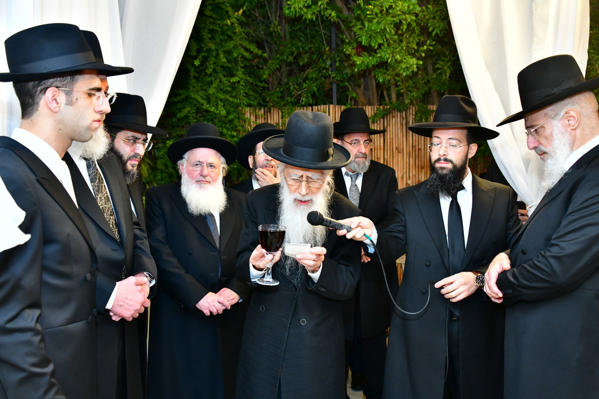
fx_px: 665
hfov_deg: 48.5
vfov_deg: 33.4
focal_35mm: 40
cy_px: 200
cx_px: 300
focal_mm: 40
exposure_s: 1/125
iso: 1600
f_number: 5.6
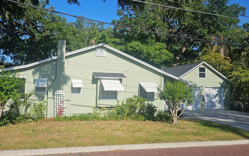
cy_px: 78
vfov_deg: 41.9
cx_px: 102
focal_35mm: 30
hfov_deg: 62.4
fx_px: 204
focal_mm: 6.3
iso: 16
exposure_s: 1/1418
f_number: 1.7
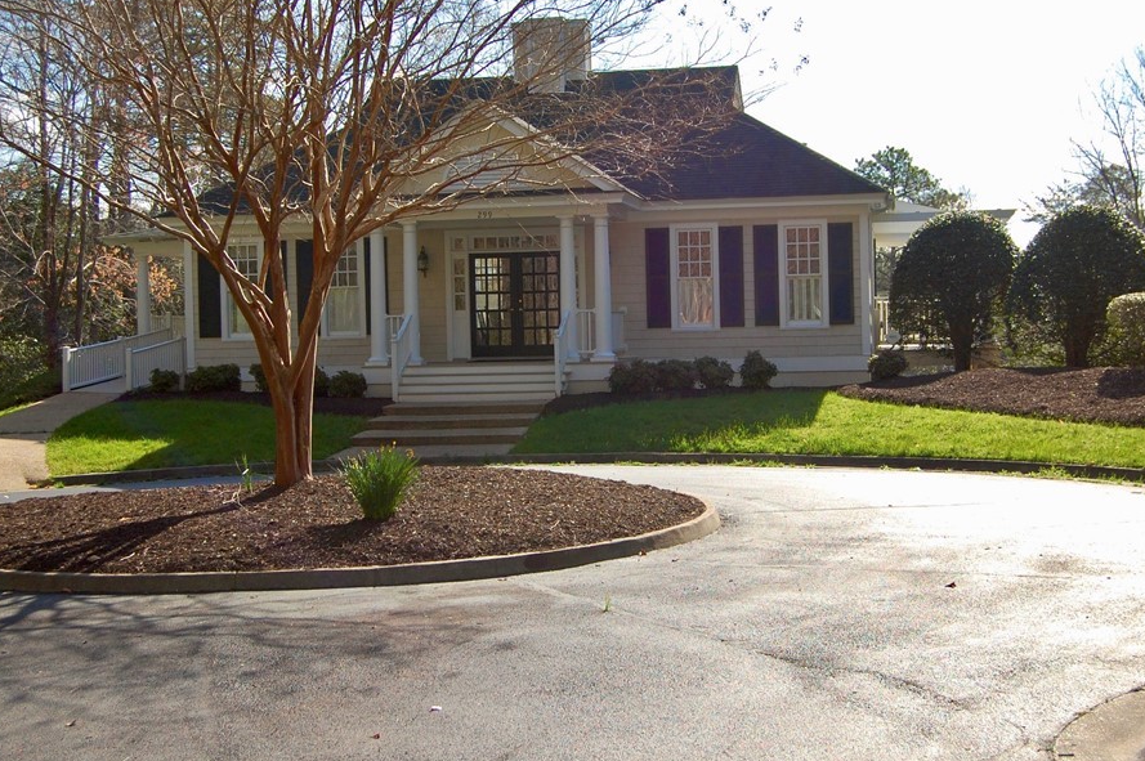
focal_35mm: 55
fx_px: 1748
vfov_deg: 24.6
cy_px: 348
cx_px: 579
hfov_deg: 36.3
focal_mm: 30
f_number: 5.6
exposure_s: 1/500
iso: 280
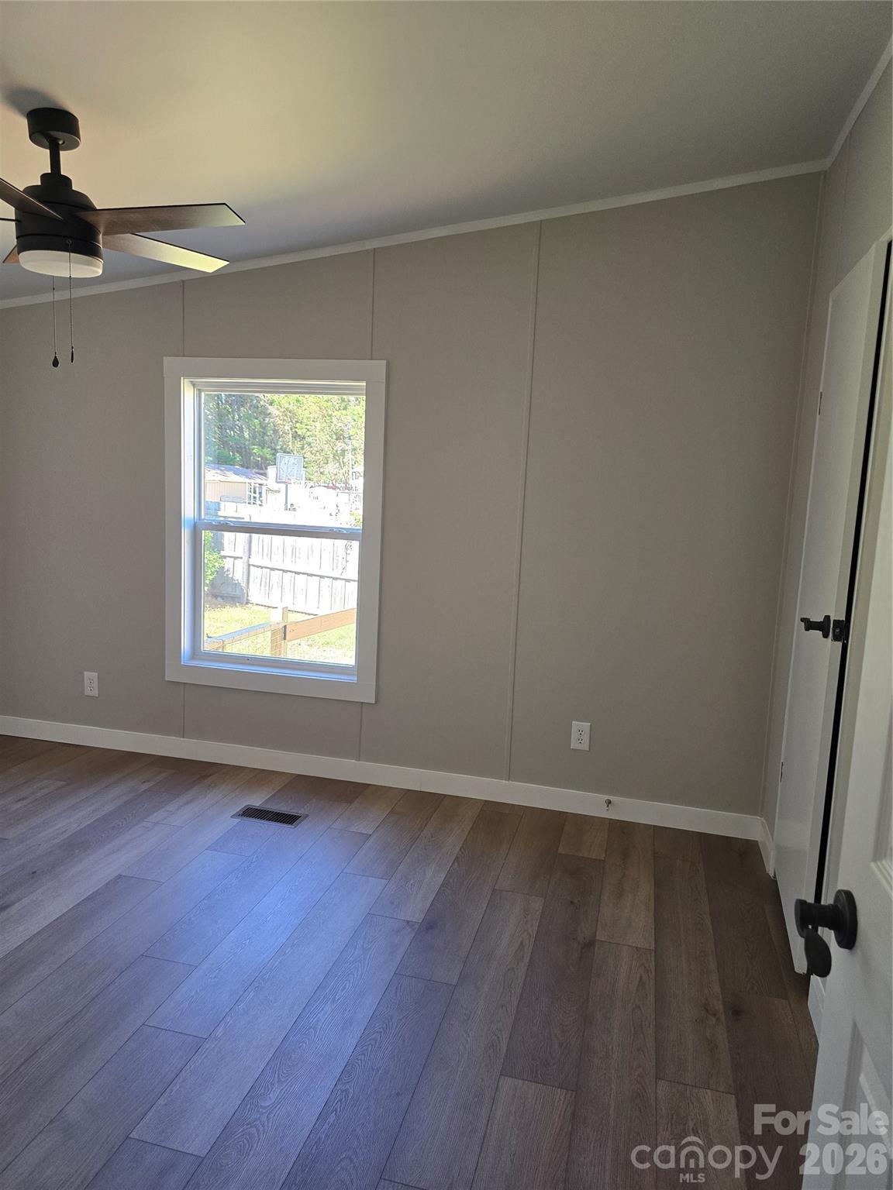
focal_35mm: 23
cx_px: 446
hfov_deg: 58.9
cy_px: 595
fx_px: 791
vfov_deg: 73.9
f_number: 1.7
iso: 200
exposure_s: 1/180
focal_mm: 6.3
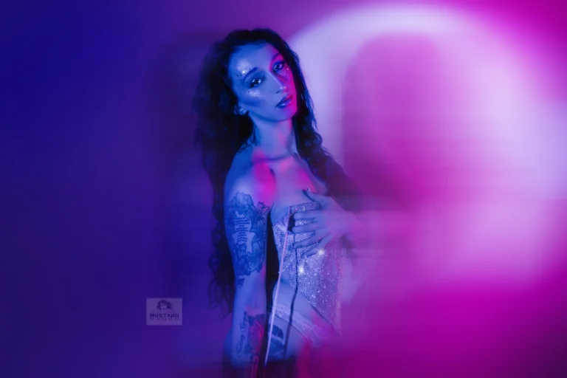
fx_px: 724
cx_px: 284
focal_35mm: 46
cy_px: 189
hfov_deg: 42.7
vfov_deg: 29.2
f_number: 20
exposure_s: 1/5
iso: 400
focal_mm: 46
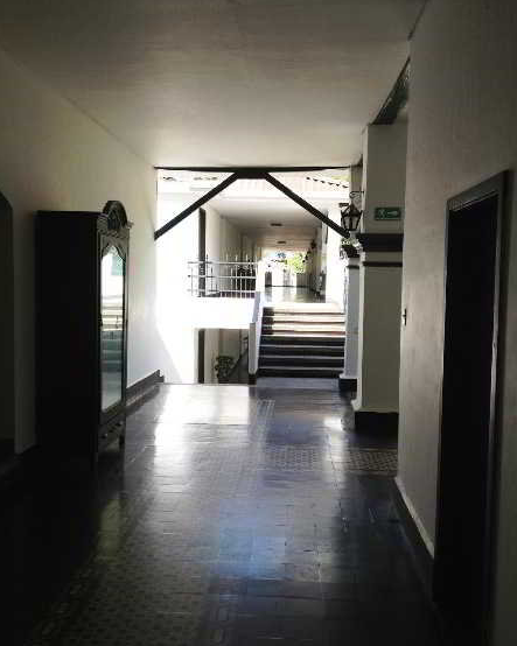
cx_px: 258
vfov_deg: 49.1
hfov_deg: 40.1
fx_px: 708
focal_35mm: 37
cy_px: 326
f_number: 2.4
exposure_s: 1/277
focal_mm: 4.28
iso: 50
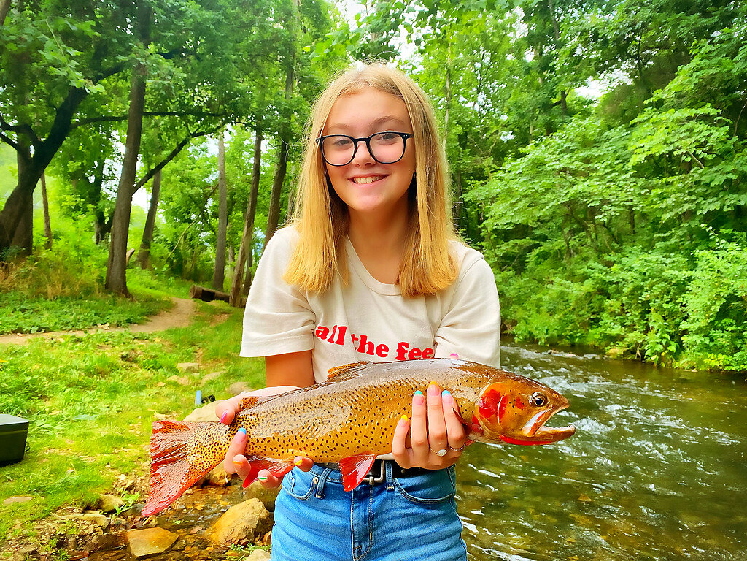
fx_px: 561
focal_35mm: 26
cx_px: 374
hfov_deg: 67.3
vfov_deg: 53.1
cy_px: 280
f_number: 1.8
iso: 32
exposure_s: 1/254
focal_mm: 4.25
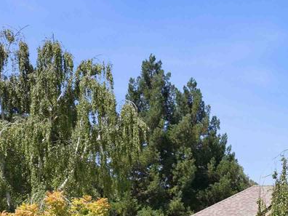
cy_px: 256
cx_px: 301
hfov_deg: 28.8
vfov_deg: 22.0
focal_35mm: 62
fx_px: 516
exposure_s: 1/2500
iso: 160
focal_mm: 8.7
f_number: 1.8
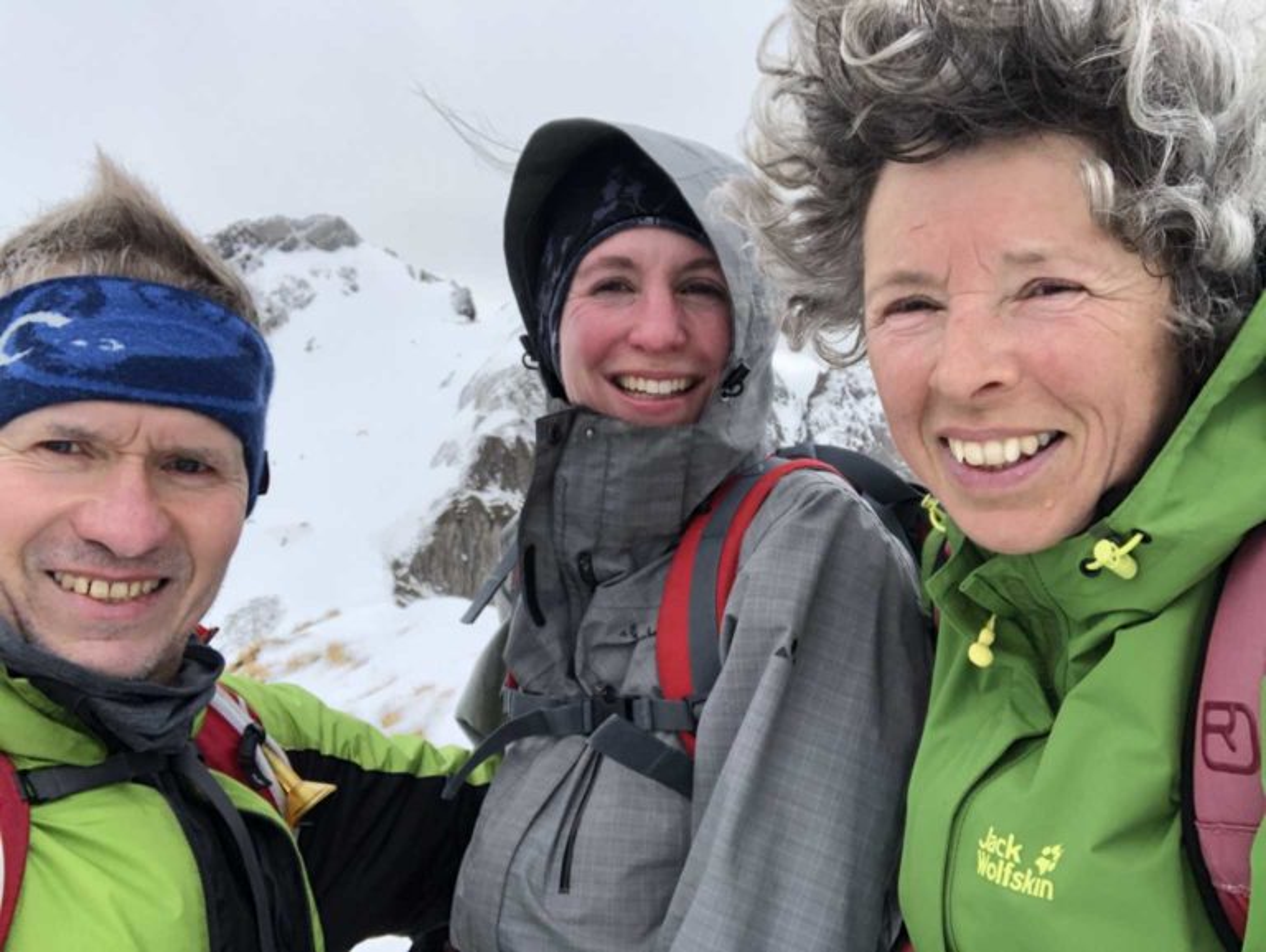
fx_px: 1171
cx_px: 633
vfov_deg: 44.2
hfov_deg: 56.8
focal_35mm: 32
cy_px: 476
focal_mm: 2.87
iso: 20
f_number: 2.2
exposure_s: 1/405
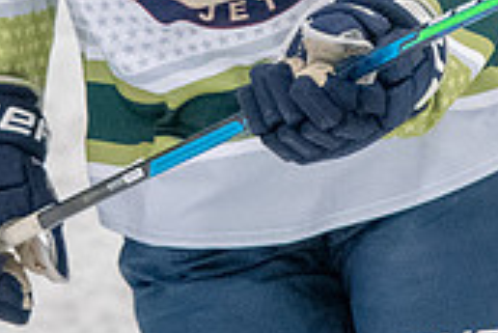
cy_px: -255
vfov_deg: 1.0
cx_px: 125
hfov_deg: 1.5
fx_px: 19507
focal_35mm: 1409
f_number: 3.5
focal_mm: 200
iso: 2000
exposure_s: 1/800
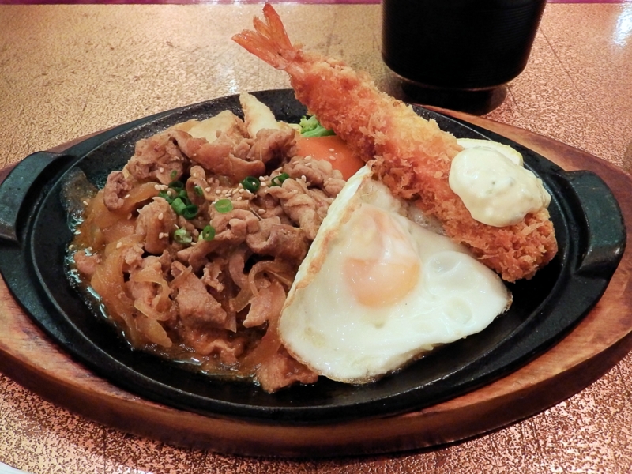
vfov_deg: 44.2
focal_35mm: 32
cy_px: 237
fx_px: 584
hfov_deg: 56.8
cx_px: 316
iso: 800
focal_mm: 5.7
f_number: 3.7
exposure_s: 1/30
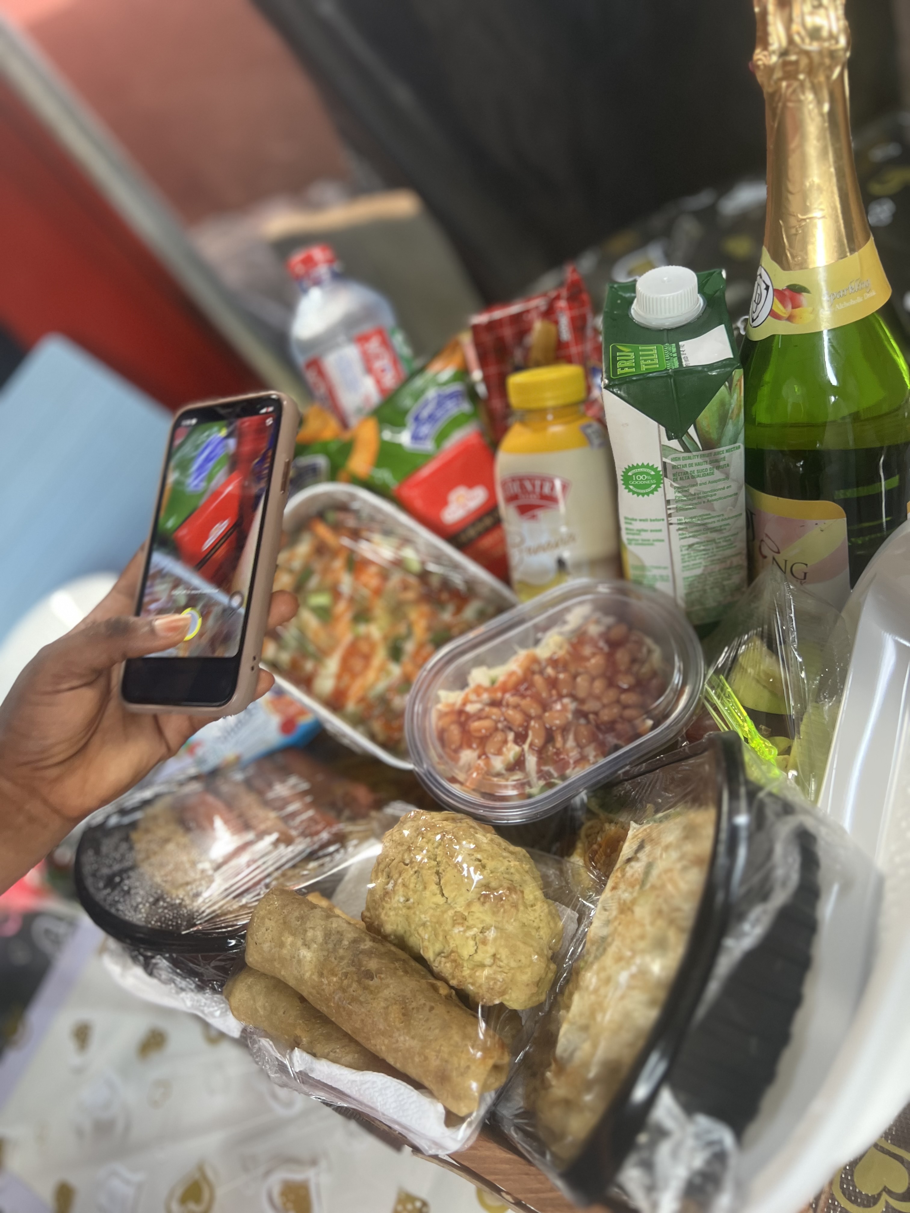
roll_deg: +42.0
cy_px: 606
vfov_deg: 67.3
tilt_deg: -44.4
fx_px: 911
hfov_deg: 53.1
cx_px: 455
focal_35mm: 26
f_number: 1.5
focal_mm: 5.7
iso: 125
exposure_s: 1/68
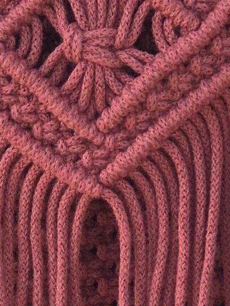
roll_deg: -0.5
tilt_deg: -5.2
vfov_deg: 7.4
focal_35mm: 268
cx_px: 73
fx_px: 2374
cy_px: 276
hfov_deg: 5.5
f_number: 2.8
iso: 20
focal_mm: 6.6
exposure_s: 1/184
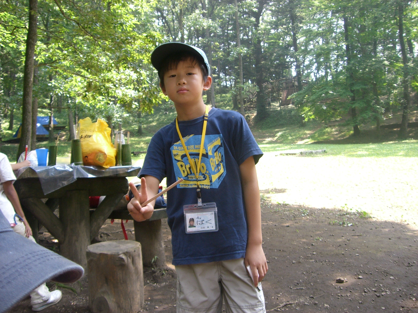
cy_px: 156
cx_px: 209
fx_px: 459
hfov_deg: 49.0
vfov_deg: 37.7
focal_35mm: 38
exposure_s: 1/125
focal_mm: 6.2
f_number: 2.7
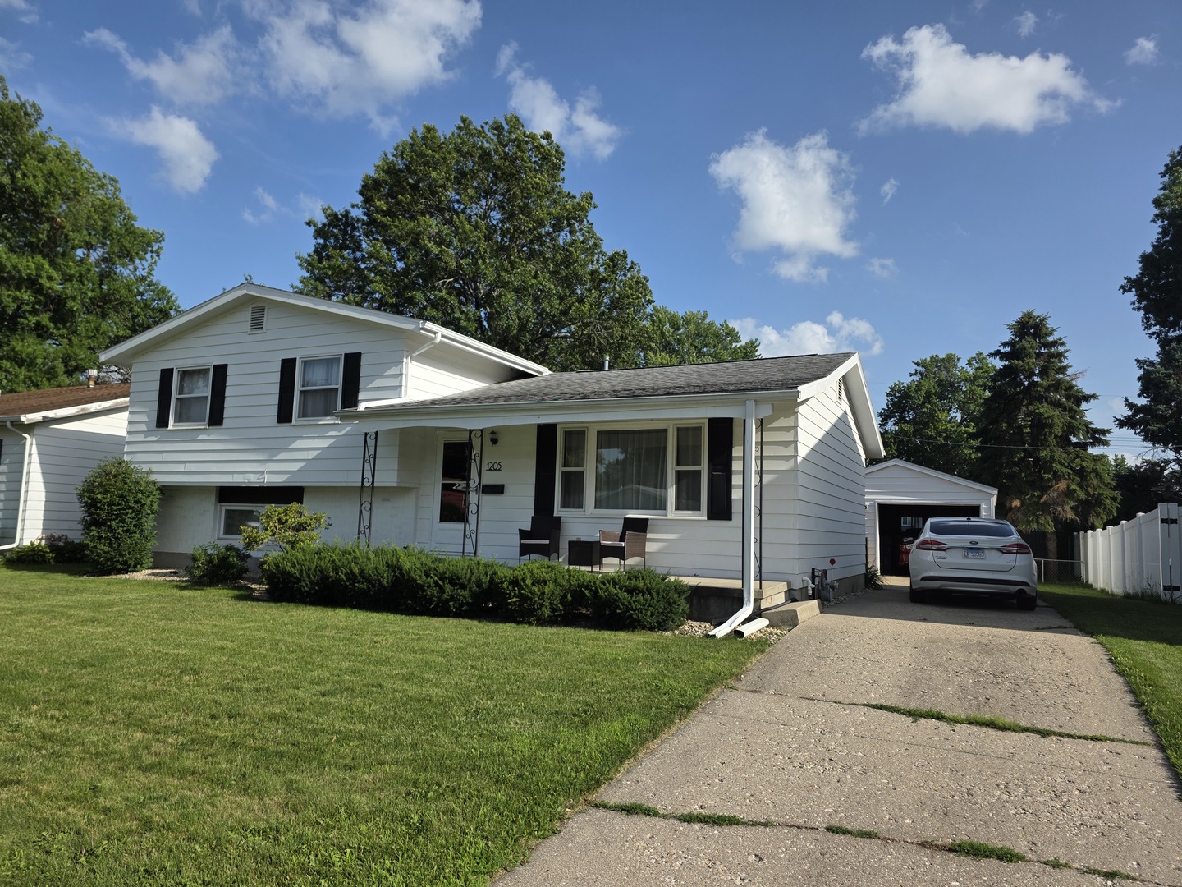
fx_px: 785
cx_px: 591
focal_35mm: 23
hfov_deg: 73.9
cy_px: 444
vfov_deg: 58.9
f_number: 1.7
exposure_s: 1/5958
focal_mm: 6.3
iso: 80
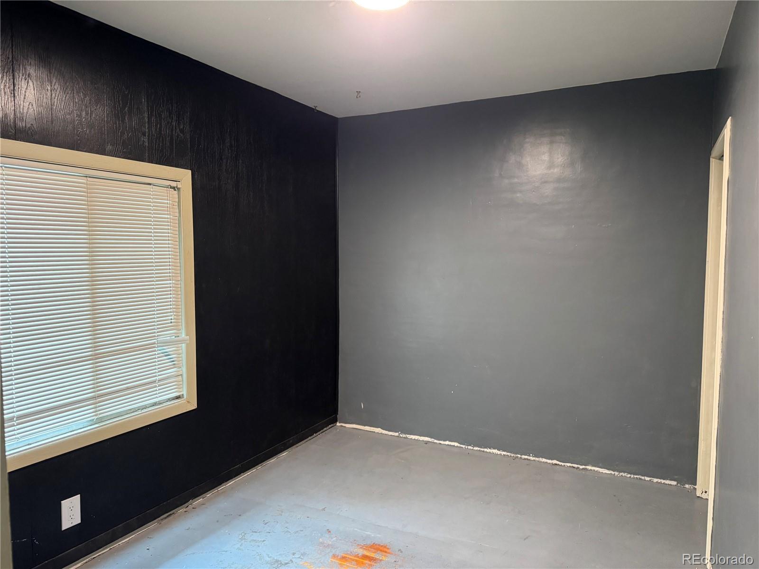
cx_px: 380
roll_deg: -0.1
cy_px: 284
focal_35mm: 24
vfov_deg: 56.8
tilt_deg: -4.0
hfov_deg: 71.6
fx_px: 526
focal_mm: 6.76
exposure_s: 1/40
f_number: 1.78
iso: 640
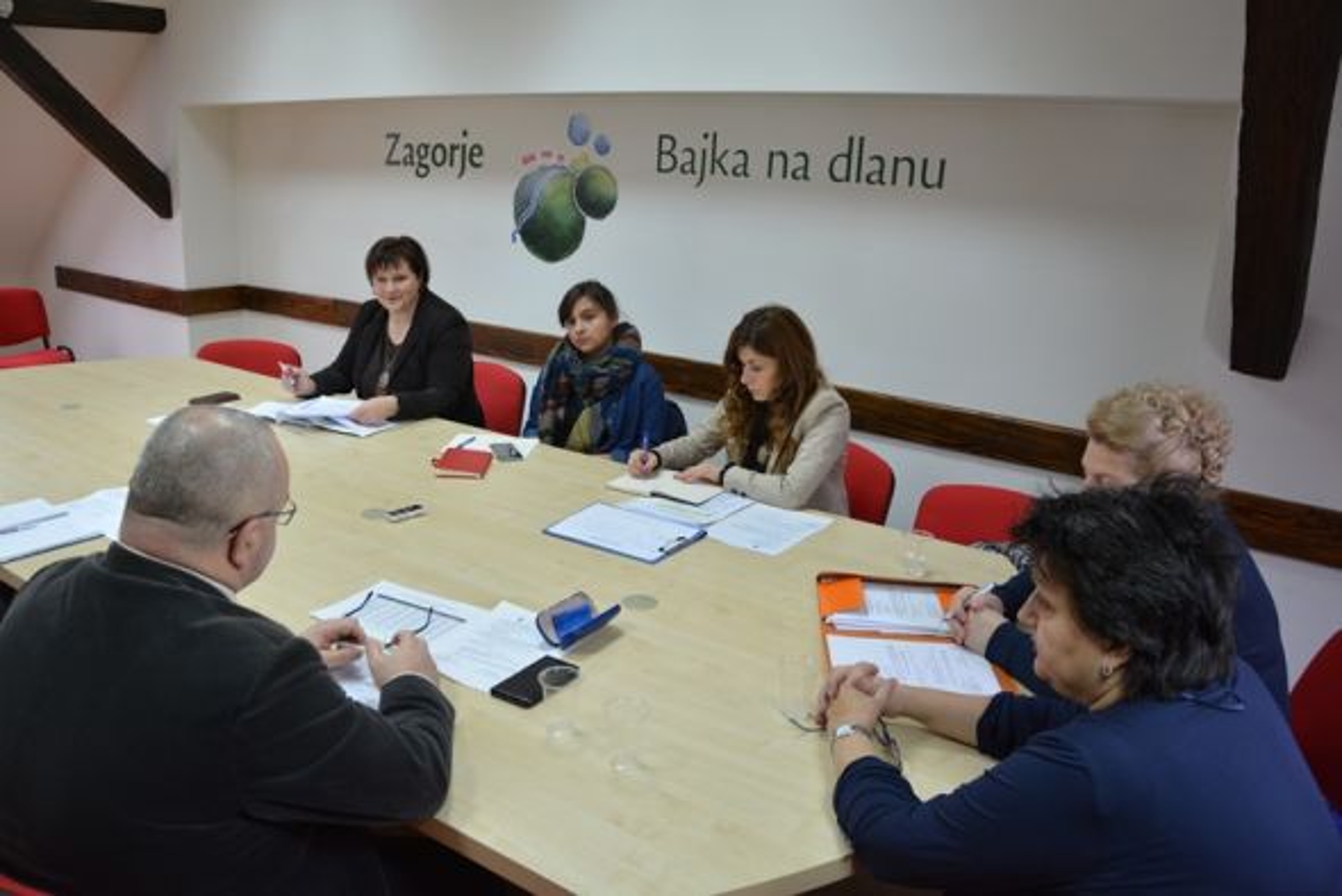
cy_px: 448
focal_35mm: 27
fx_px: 1007
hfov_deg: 67.4
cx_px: 671
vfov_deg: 48.0
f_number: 4
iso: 500
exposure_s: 1/60
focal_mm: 18
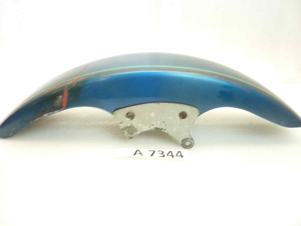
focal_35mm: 25
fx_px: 217
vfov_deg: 54.9
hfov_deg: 69.4
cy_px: 113
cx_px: 150
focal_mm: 4.1
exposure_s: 1/10
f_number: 3.3
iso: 80
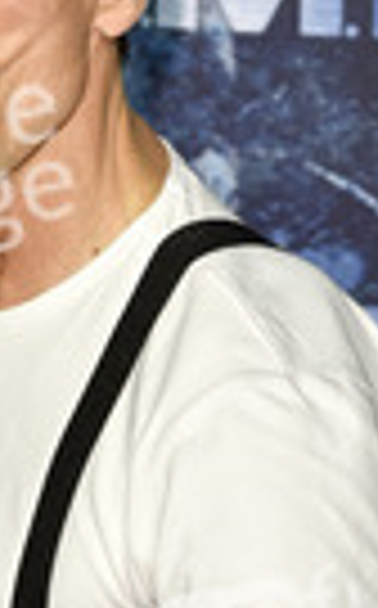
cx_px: -27
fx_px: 5258
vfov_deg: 6.6
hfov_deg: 4.1
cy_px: 419
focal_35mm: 318
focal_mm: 105
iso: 800
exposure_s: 1/200
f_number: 5.6
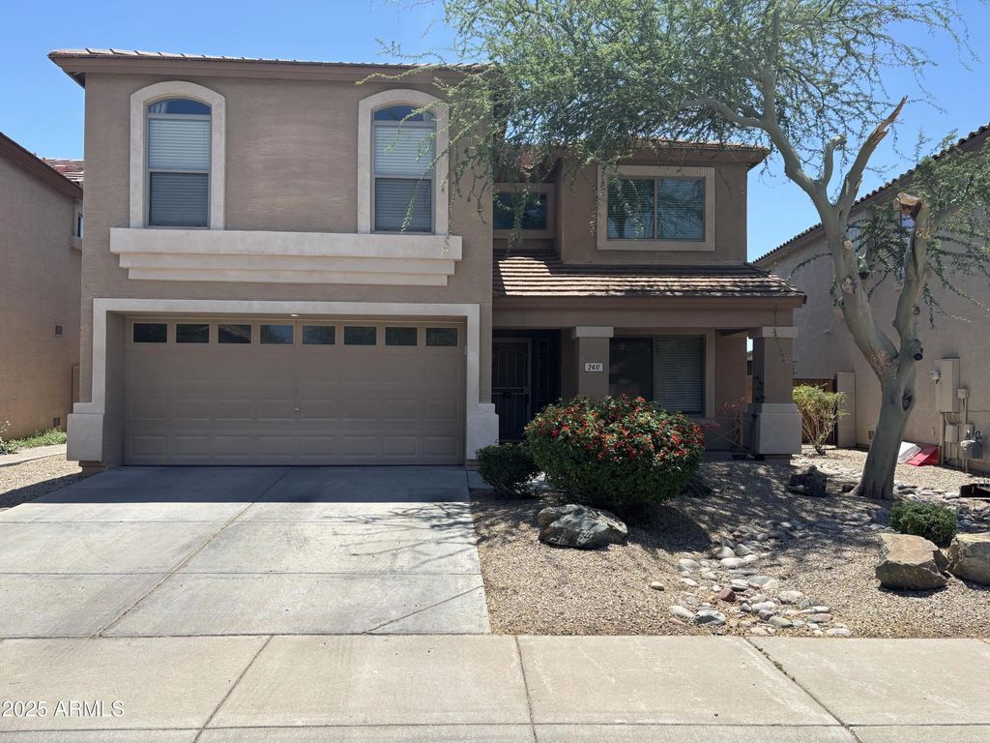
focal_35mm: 26
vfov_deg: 53.1
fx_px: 744
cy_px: 372
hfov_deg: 67.3
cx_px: 495
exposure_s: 1/2398
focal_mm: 5.96
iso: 50
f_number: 1.6
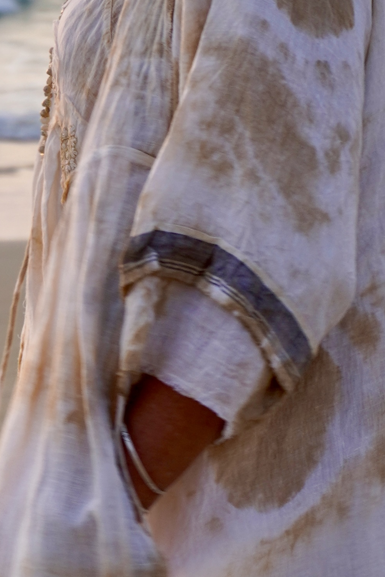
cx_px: 145
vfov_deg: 6.8
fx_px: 4845
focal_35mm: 302
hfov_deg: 4.5
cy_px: 582
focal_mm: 50
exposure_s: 1/160
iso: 100
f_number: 5.6
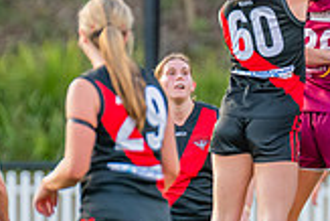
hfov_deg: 1.5
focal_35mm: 1375
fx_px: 12615
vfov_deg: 1.0
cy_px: 113
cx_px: 366
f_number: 4
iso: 1400
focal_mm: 310
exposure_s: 1/1000
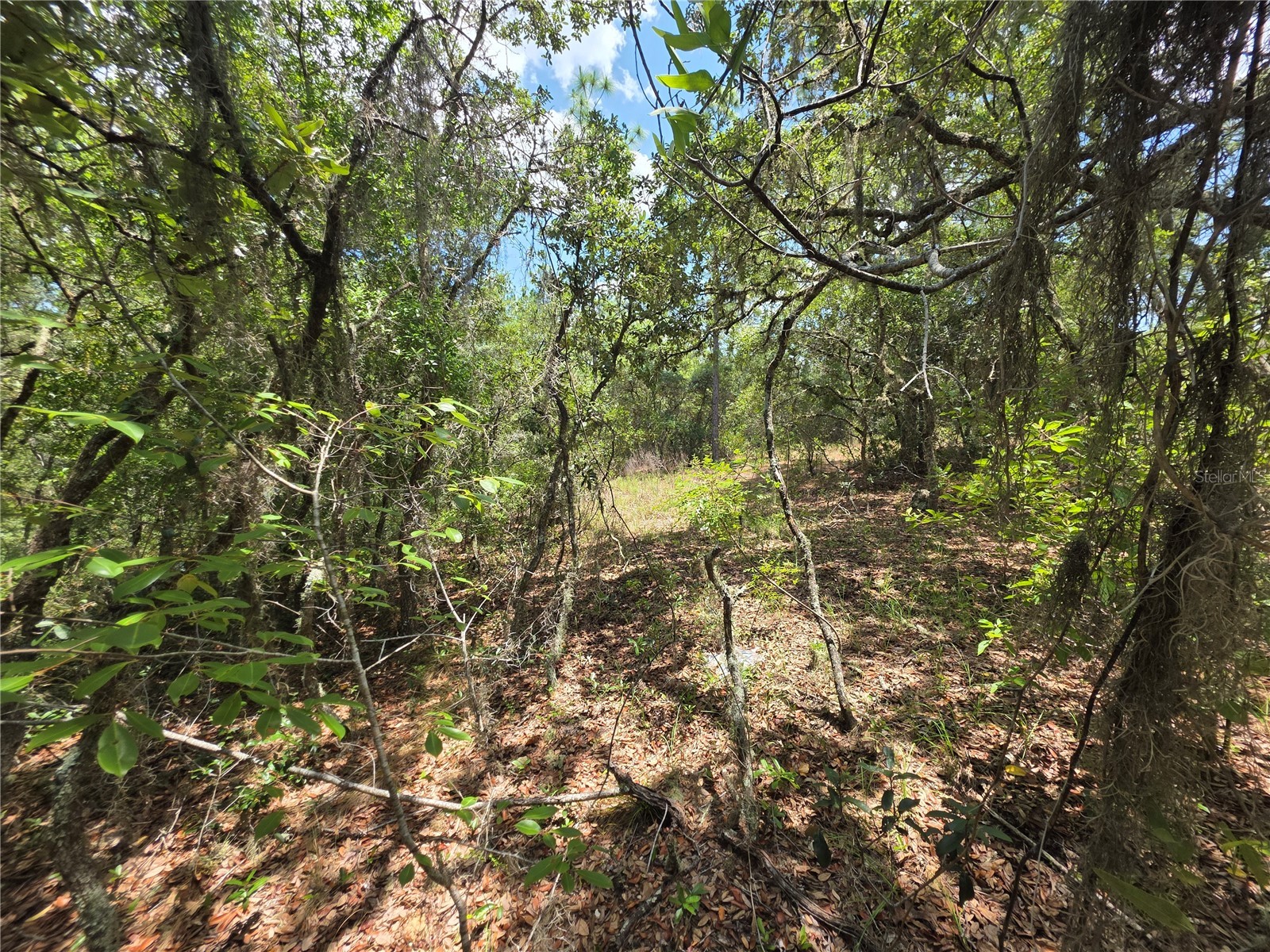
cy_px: 476
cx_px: 635
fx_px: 477
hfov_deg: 106.2
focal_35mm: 13
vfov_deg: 89.9
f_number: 1.9
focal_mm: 2.2
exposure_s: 1/748
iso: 40
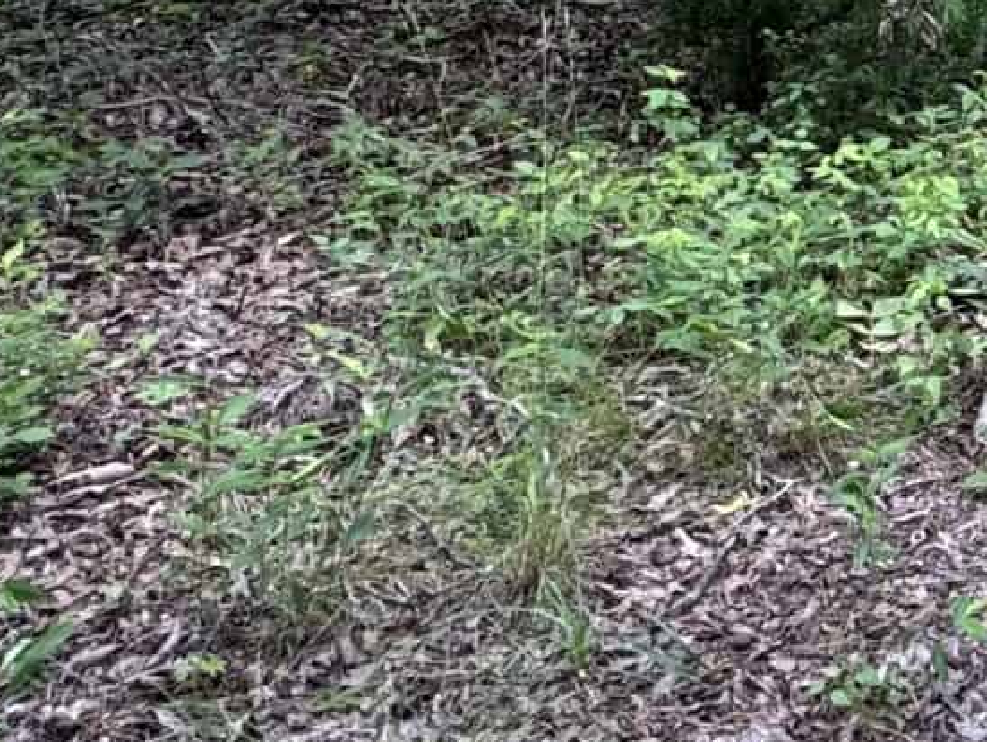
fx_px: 1855
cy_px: -177
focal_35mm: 65
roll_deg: -1.1
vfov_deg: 20.9
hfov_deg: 24.3
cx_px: 1420
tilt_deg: -1.4
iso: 100
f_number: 2.2
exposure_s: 1/99
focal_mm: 2.22
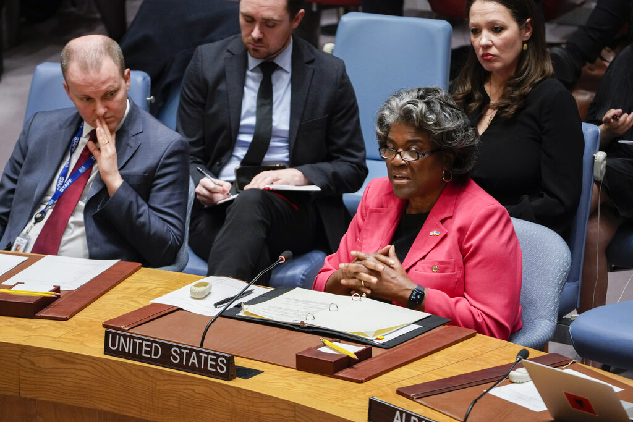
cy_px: 211
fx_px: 7034
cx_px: 316
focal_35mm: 400
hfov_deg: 5.2
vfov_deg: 3.4
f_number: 5.6
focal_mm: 400
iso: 2500
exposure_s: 1/50
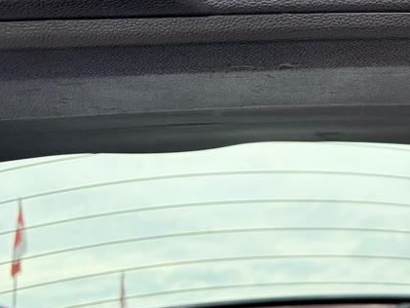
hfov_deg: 22.1
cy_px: 39
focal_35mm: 79
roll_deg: +9.5
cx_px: 540
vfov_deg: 18.4
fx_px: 936
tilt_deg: +19.3
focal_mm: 5.96
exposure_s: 1/701
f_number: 1.6
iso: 64
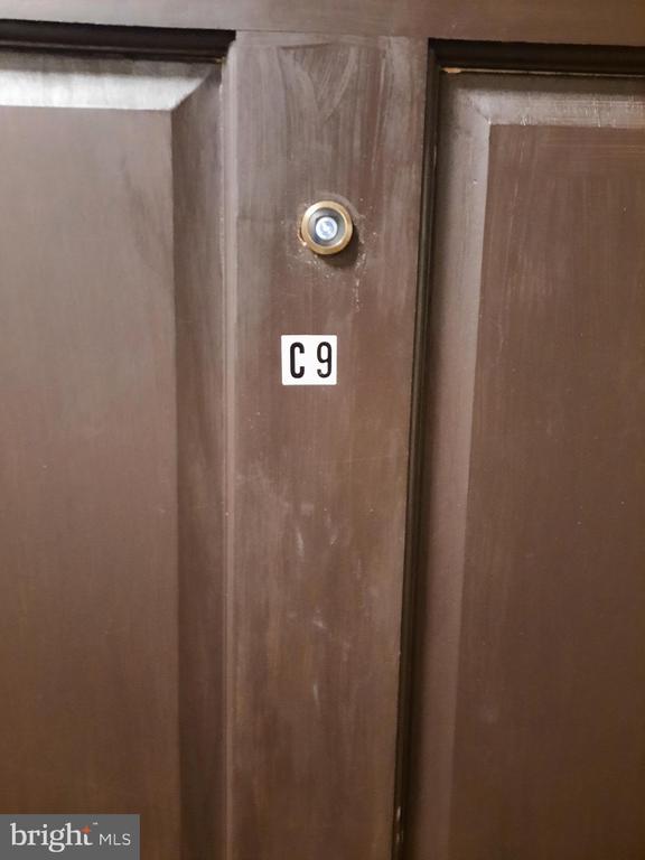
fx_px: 621
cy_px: 430
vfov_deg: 69.4
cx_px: 322
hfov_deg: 54.9
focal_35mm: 25
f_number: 2
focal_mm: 4.6
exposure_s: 1/17
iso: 1000
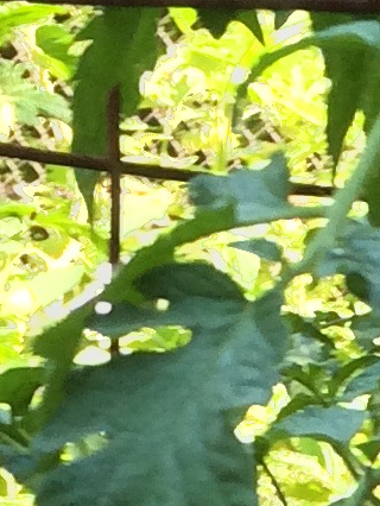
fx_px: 3246
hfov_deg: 6.3
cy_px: 1203
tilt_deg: -11.5
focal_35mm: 222
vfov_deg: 8.2
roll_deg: -1.9
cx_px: 1022
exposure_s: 1/120
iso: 64
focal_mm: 4.15
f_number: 2.2
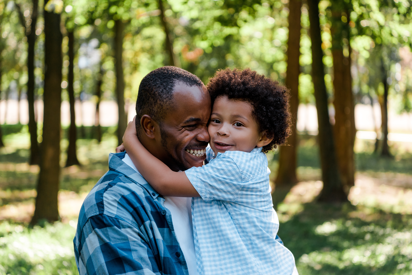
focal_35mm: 70
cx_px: 206
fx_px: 801
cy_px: 138
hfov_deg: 28.8
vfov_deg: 19.5
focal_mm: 70
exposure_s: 1/500
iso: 320
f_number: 3.5
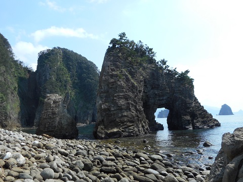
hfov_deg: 69.4
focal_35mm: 25
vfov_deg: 54.9
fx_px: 175
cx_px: 122
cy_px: 91
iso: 80
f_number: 3.7
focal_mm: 4.5
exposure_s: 1/640
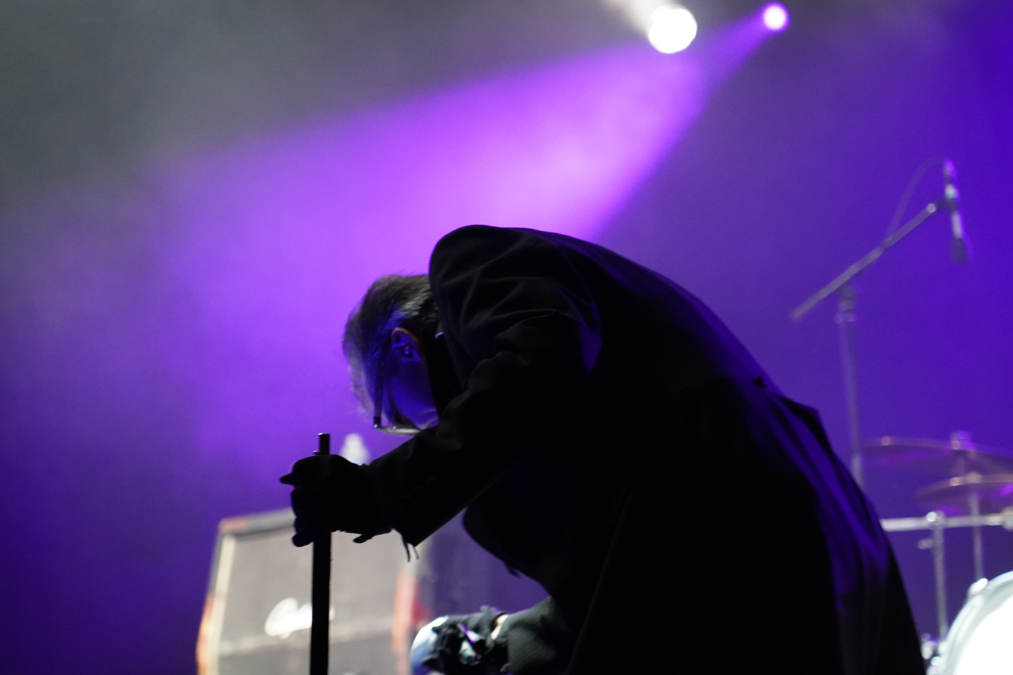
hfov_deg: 19.5
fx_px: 2954
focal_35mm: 105
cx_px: 506
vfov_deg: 13.0
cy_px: 338
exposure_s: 1/160
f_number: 4
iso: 8000
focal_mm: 105
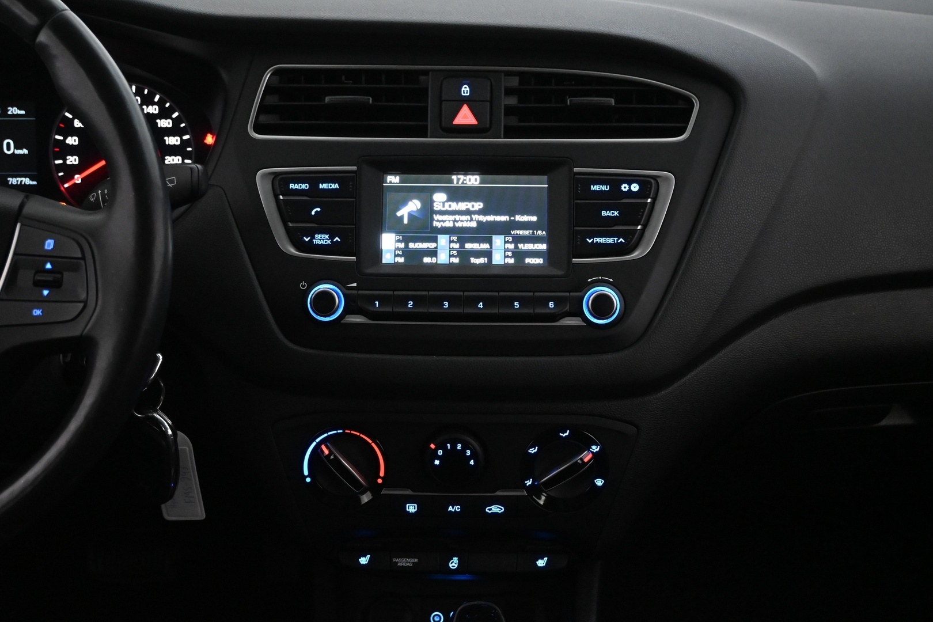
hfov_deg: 43.6
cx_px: 466
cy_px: 311
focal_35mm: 45
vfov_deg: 29.9
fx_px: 1166
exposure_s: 1/50
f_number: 4.8
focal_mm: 30
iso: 5600
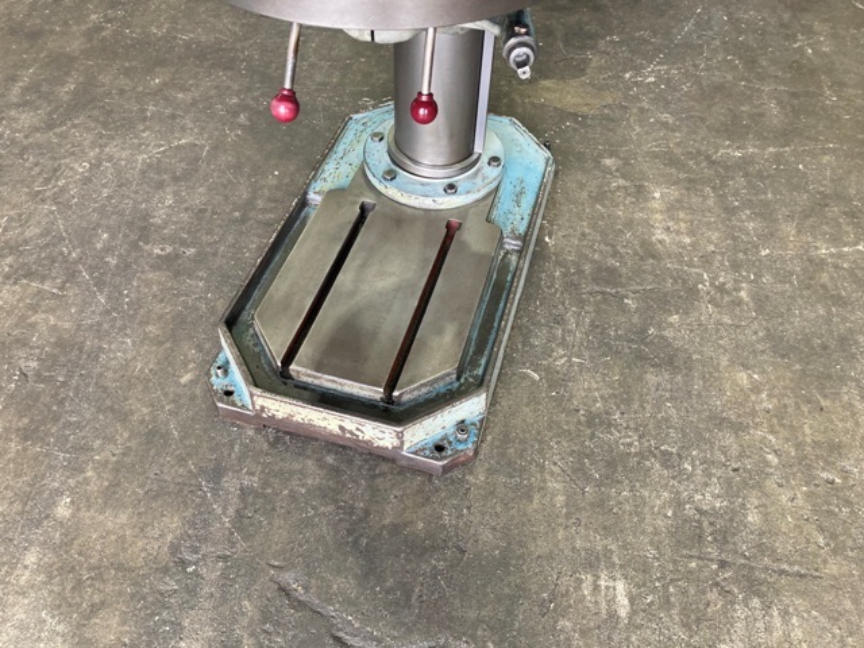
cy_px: 324
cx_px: 432
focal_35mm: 28
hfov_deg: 63.4
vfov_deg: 49.7
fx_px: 699
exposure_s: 1/60
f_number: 1.8
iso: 80
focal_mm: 3.99
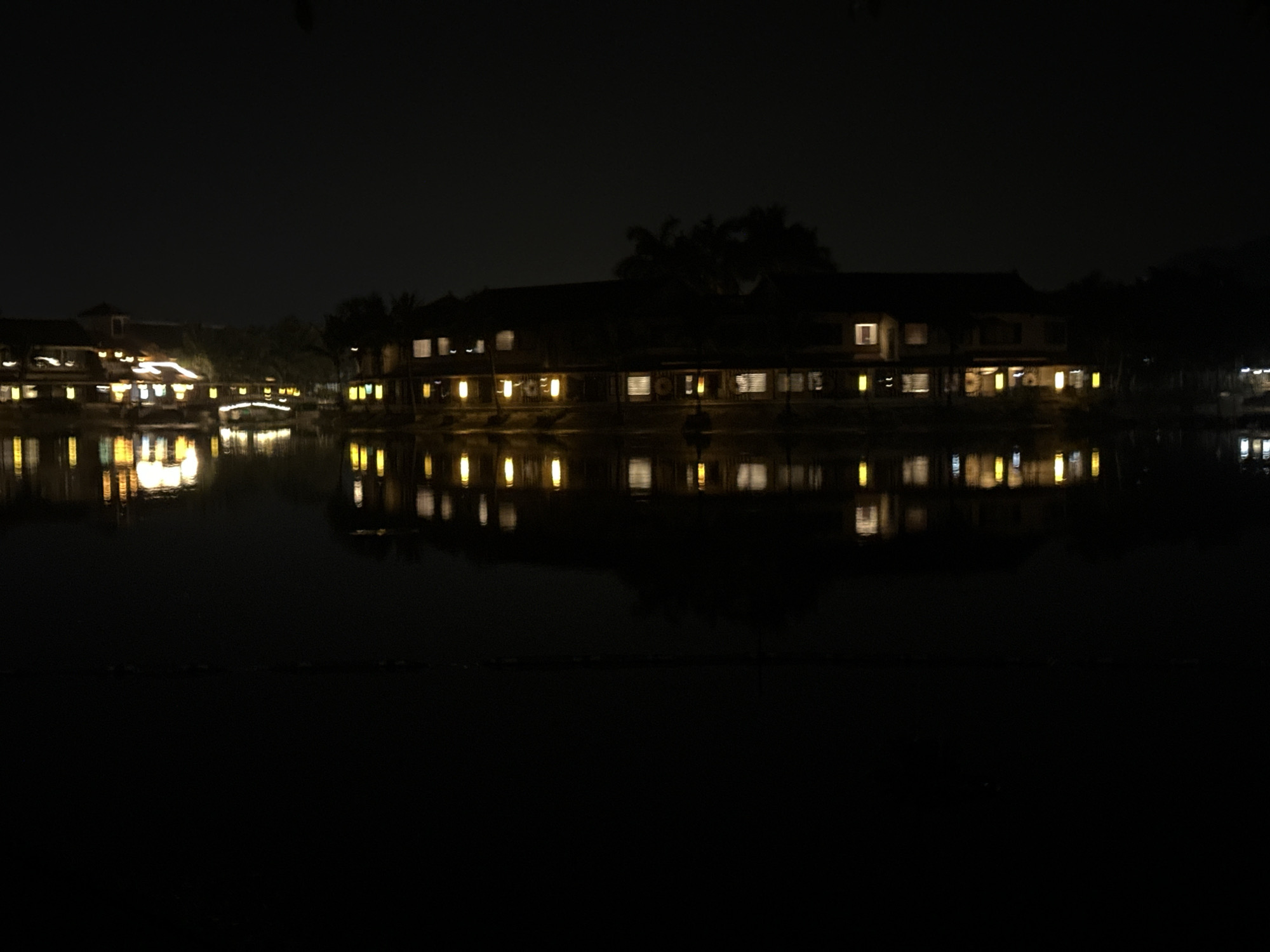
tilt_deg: -3.5
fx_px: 1761
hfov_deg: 39.7
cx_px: 635
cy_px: 476
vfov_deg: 30.3
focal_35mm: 48
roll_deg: +0.7
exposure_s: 1/17
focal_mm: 6.86
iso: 1250
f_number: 1.78
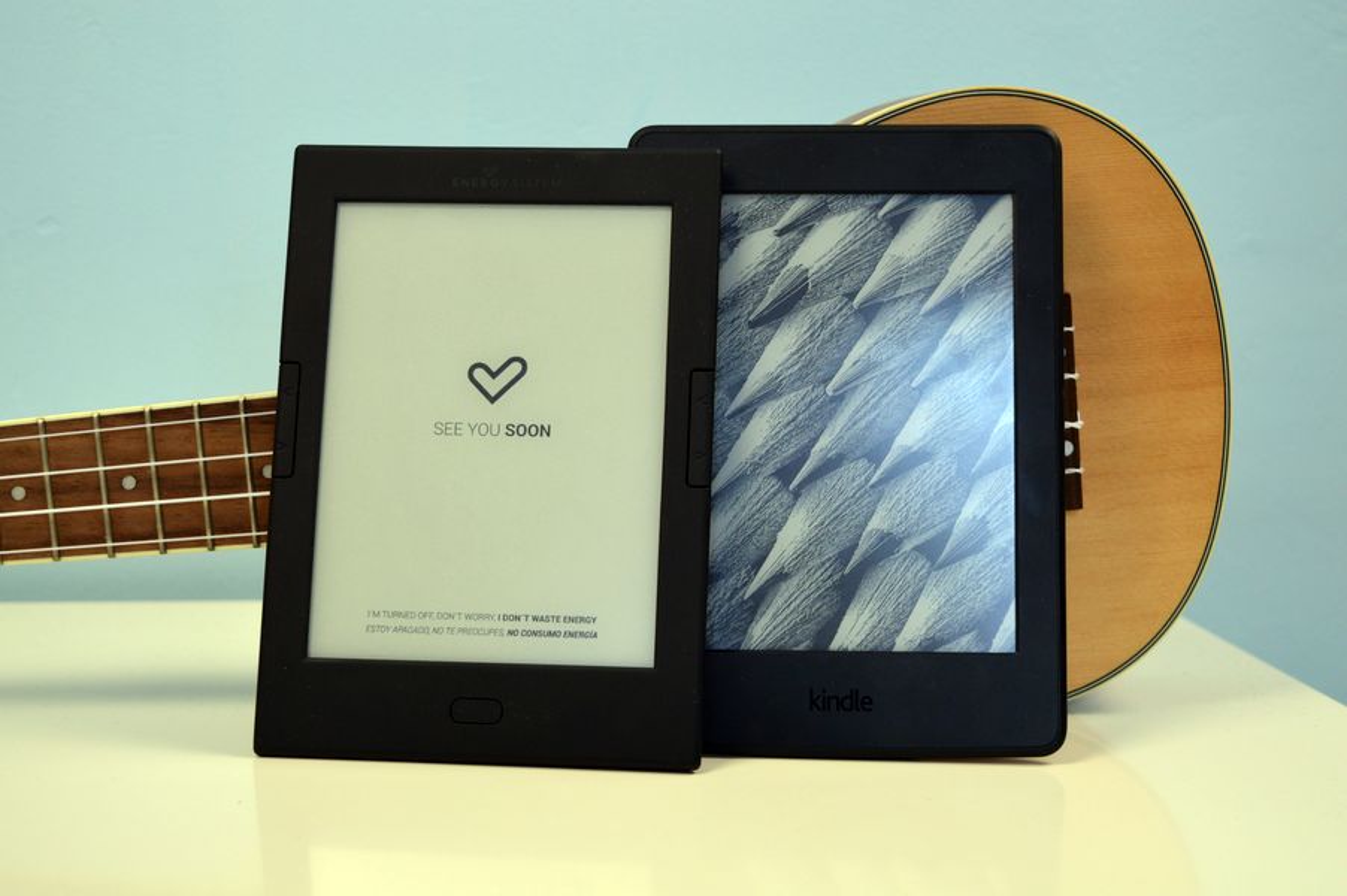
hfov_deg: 35.1
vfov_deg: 23.7
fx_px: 2131
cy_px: 448
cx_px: 674
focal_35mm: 57
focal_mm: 38
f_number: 4.8
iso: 400
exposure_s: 1/30
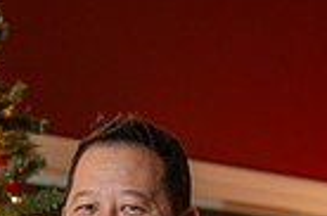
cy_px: 360
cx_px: 103
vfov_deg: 5.8
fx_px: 2091
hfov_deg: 8.9
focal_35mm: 231
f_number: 2.5
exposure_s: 1/125
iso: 400
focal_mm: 50
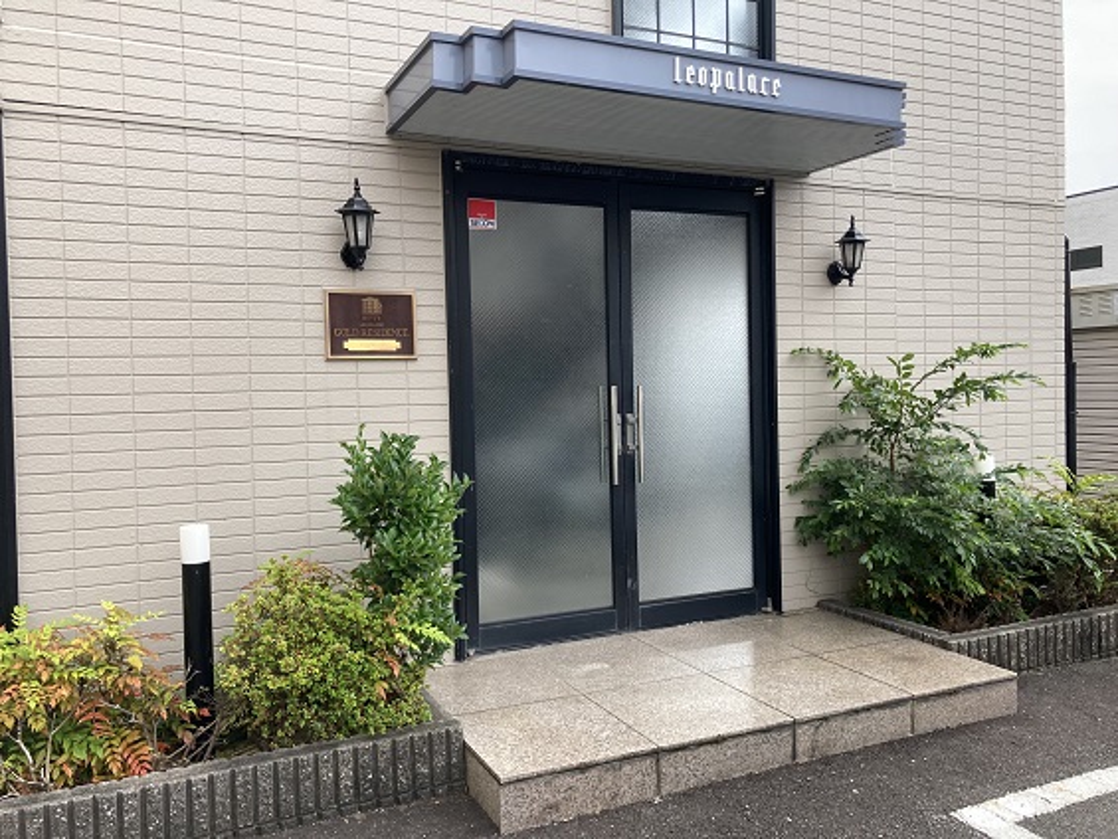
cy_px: 420
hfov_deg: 63.4
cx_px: 559
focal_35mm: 28
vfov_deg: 49.8
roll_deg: +1.4
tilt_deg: -0.6
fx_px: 905
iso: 20
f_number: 1.8
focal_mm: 3.99
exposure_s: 1/442
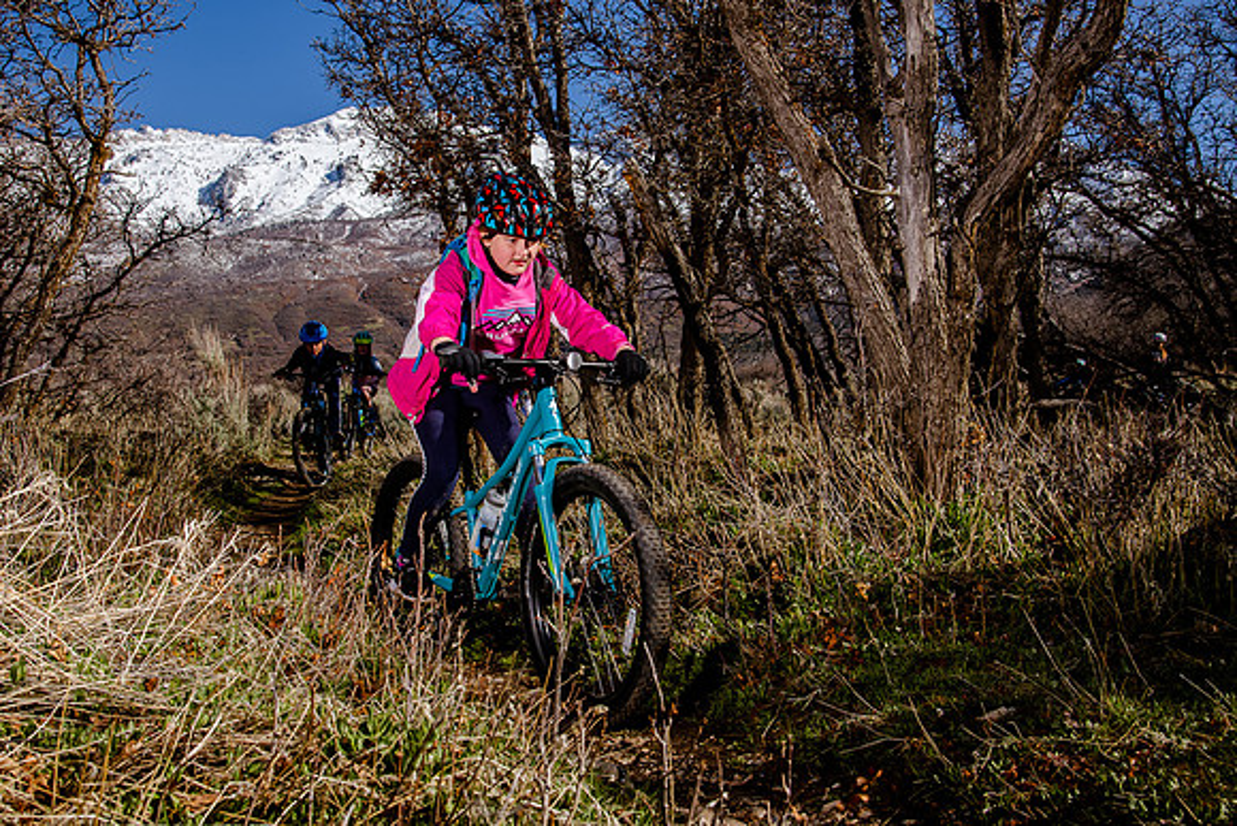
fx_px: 1458
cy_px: 404
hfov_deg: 45.9
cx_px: 555
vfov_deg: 31.6
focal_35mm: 42
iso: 200
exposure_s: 1/400
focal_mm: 38
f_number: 9
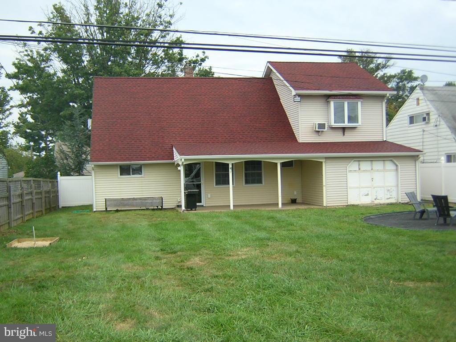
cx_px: 228
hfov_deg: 51.4
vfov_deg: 39.7
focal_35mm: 36
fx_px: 474
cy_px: 171
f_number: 2.6
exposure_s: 1/302
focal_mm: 4.7
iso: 100
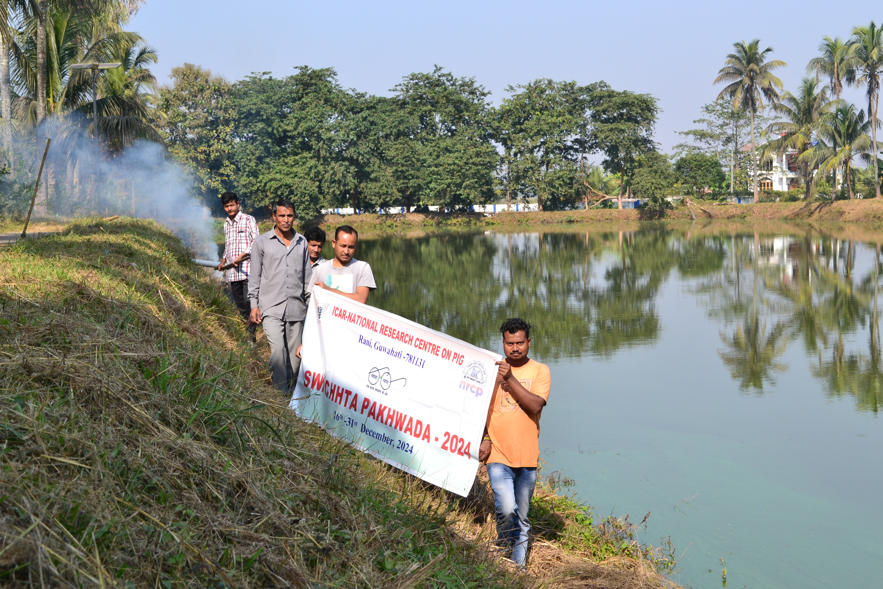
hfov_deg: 33.4
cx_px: 442
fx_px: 1472
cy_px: 294
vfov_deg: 22.6
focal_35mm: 60
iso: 400
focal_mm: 40
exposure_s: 1/250
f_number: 10
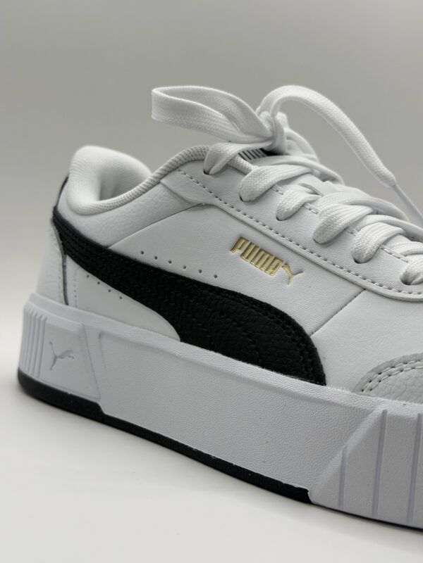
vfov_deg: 39.7
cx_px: 212
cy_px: 282
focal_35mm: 48
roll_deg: -6.9
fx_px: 782
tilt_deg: -3.8
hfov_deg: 30.3
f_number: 1.78
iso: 64
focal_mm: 6.76
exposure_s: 1/447
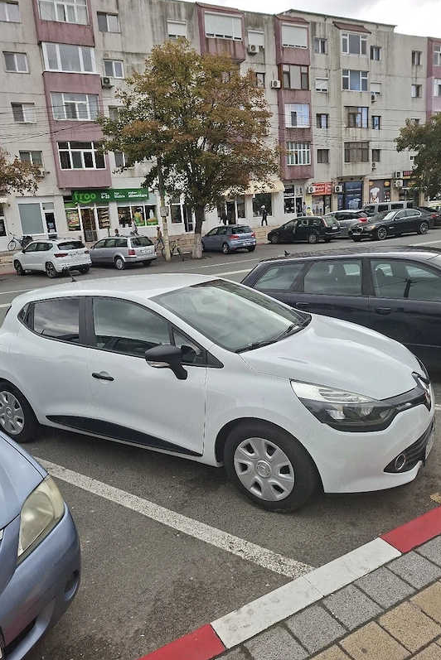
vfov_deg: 73.7
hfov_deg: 53.1
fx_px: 441
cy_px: 330
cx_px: 208
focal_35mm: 24
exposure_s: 1/769
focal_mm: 5.54
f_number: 1.8
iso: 50
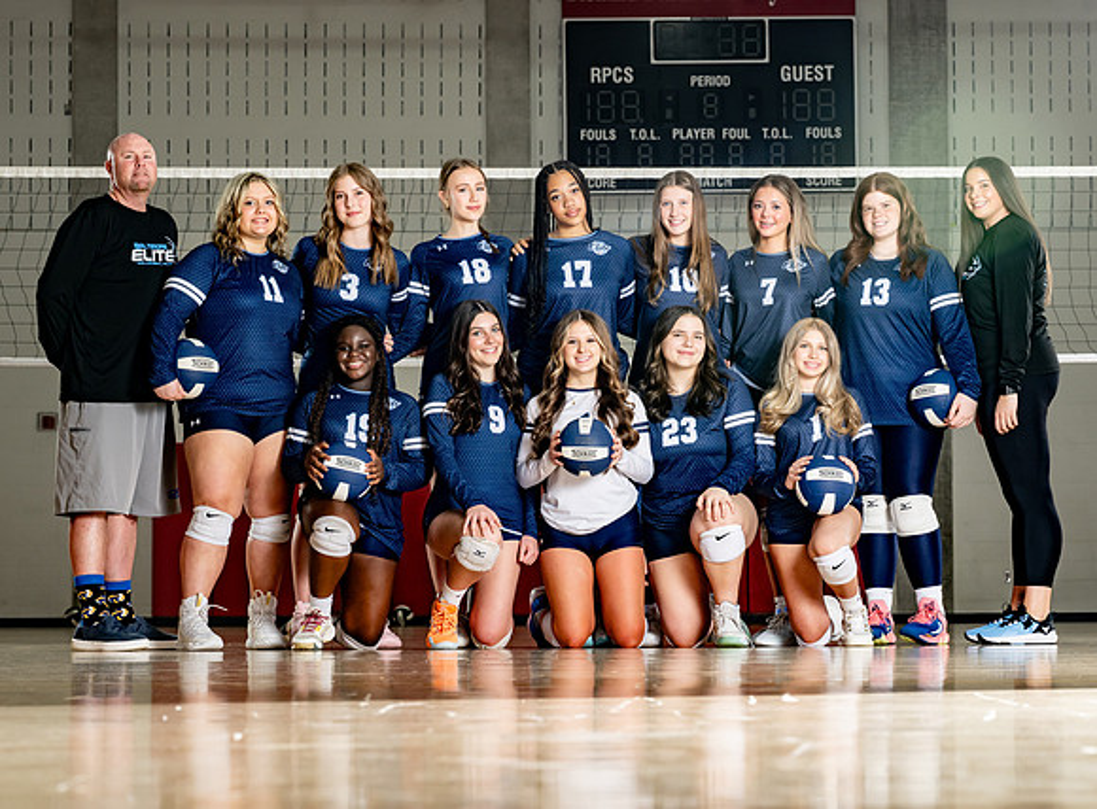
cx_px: 591
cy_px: 469
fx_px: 2844
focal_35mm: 90
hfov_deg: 21.8
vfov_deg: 16.2
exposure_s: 1/125
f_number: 7.1
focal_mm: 70
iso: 400
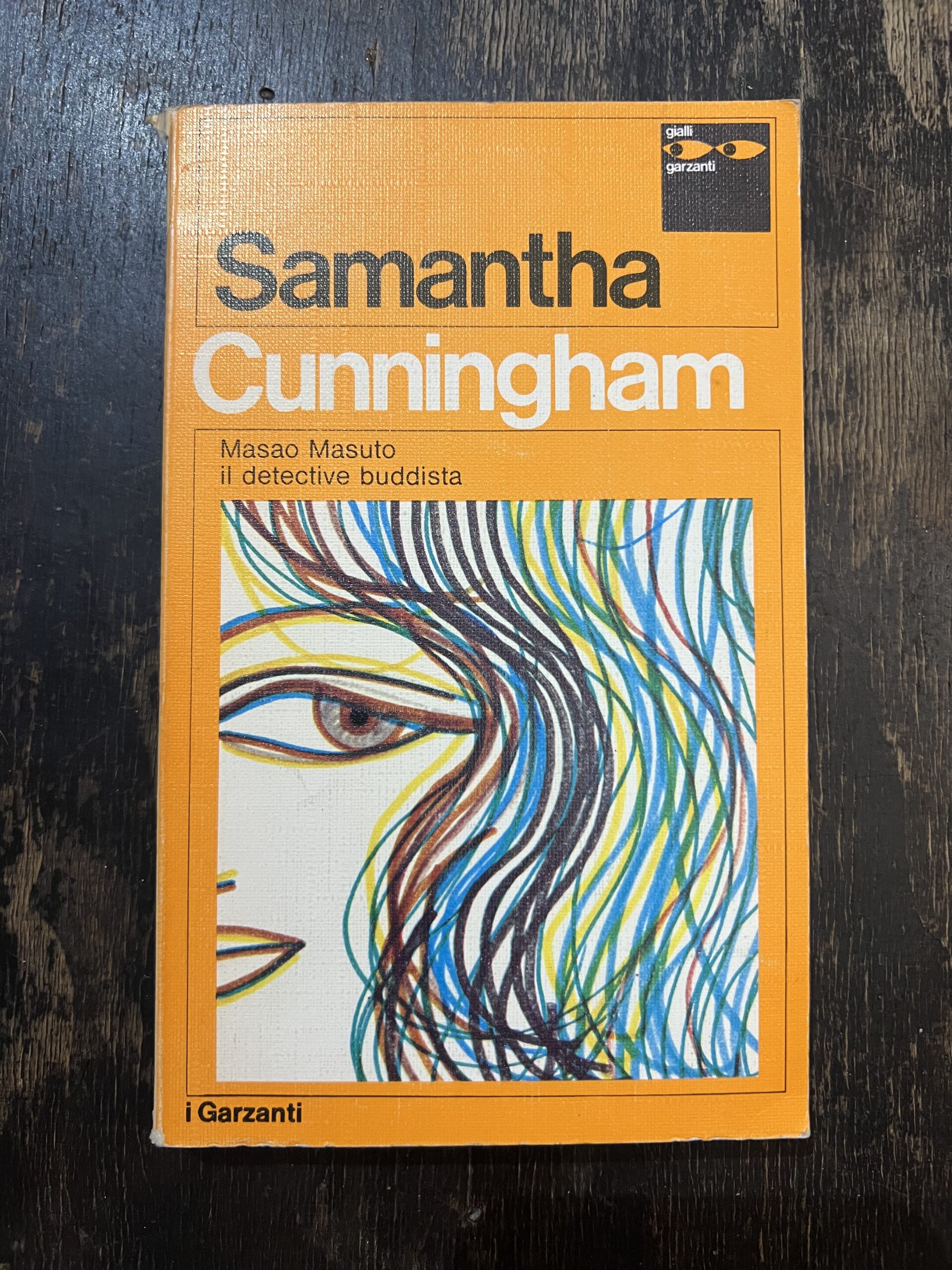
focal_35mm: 26
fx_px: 953
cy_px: 635
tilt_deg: -86.8
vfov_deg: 67.3
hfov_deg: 53.1
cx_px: 476
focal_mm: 5.7
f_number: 1.5
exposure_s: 1/50
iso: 250
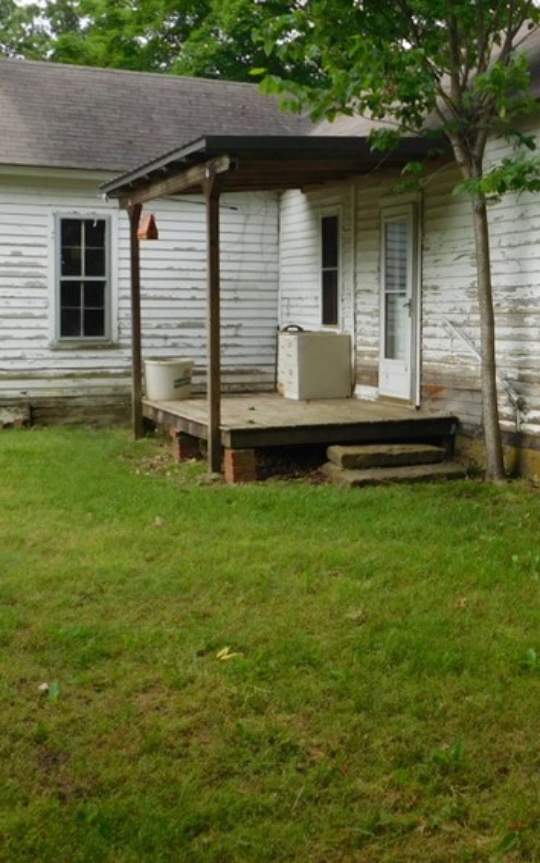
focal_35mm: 46
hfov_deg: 26.8
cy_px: 340
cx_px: 511
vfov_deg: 43.2
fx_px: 1083
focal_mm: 4.1
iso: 125
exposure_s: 1/500
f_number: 3
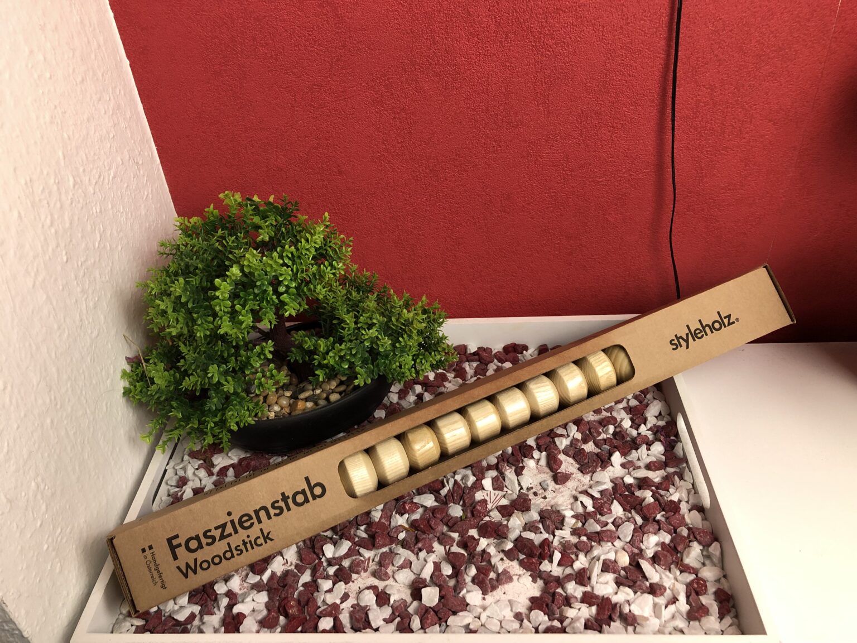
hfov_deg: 63.4
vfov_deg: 49.7
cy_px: 322
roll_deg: +4.3
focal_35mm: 28
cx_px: 428
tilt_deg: -38.8
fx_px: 693
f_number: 1.8
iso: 40
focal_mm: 3.99
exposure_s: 1/33
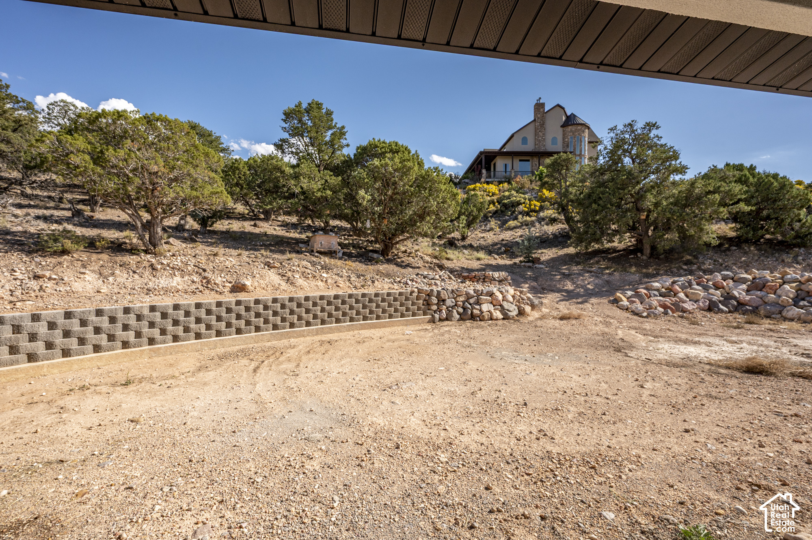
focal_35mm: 16
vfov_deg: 73.7
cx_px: 406
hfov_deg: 96.8
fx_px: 361
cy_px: 270
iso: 320
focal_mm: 16
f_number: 10
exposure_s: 1/640
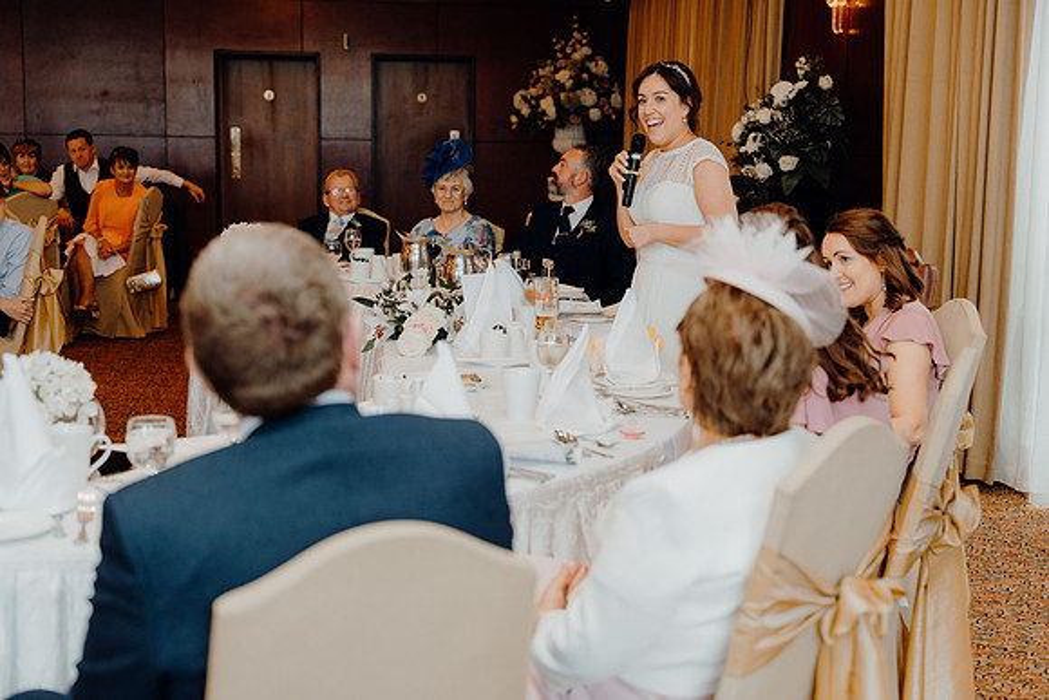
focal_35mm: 50
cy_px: 350
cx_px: 524
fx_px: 1457
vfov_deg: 27.0
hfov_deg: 39.6
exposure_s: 1/200
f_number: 2.8
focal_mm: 50
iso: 1250
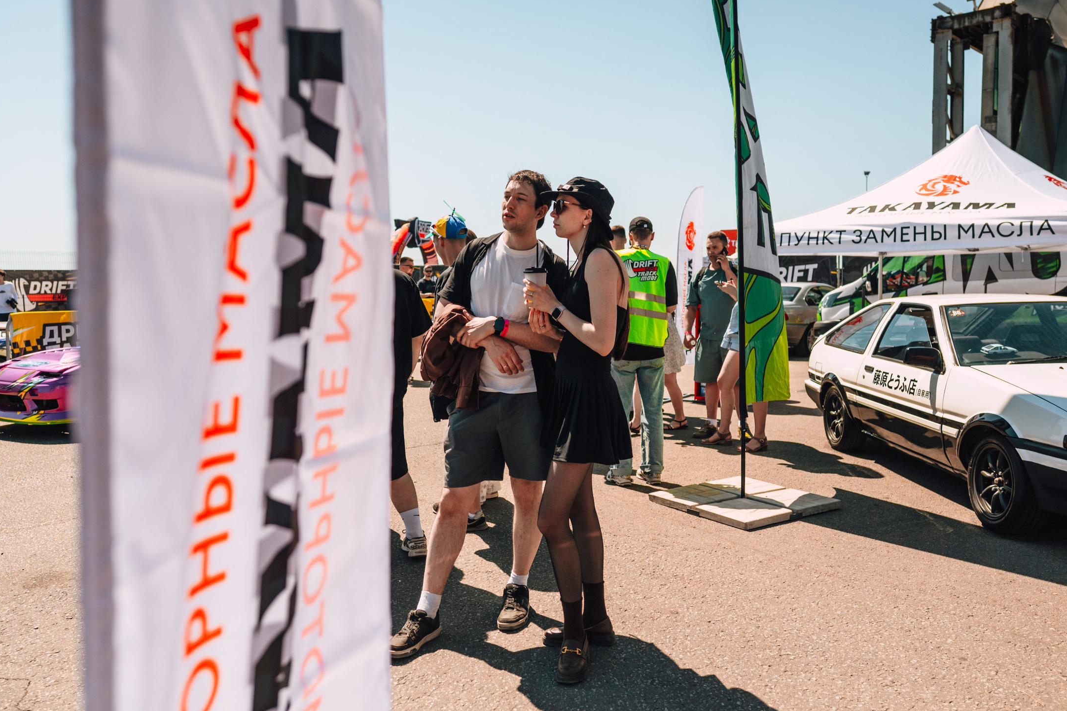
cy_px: 338
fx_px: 859
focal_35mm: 29
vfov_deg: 44.9
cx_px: 544
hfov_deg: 63.7
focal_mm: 24
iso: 400
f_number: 2.8
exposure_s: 1/8000
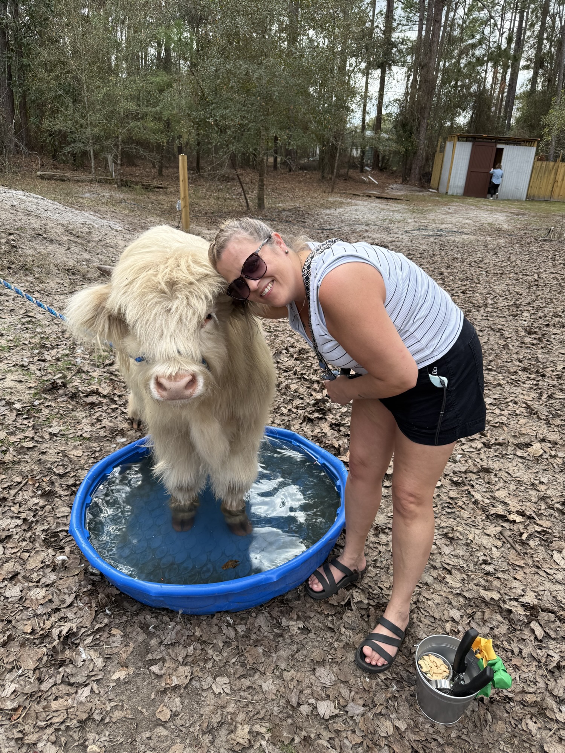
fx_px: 522
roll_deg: -4.1
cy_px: 376
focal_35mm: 24
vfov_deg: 71.6
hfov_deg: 56.8
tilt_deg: -22.4
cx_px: 282
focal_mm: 6.76
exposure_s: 1/898
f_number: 1.78
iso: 100
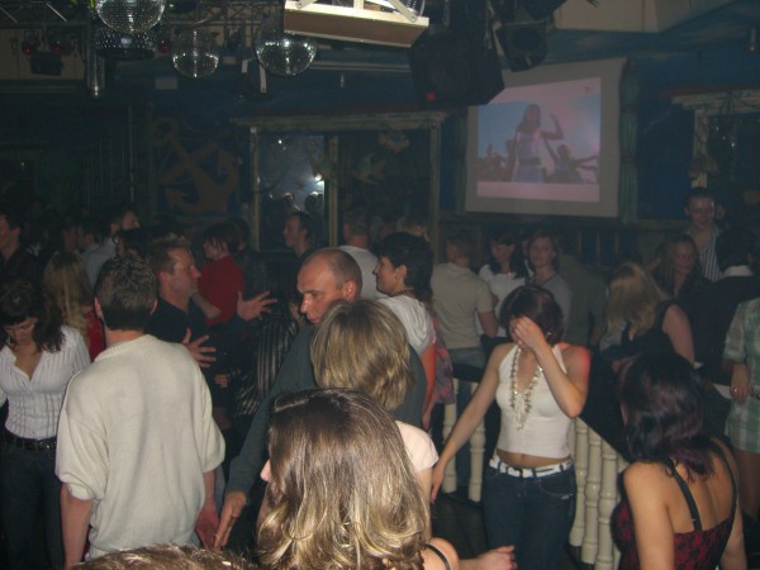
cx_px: 380
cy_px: 285
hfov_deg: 49.0
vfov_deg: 37.7
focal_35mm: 38
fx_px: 834
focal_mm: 7.9
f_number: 2.8
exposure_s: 1/60
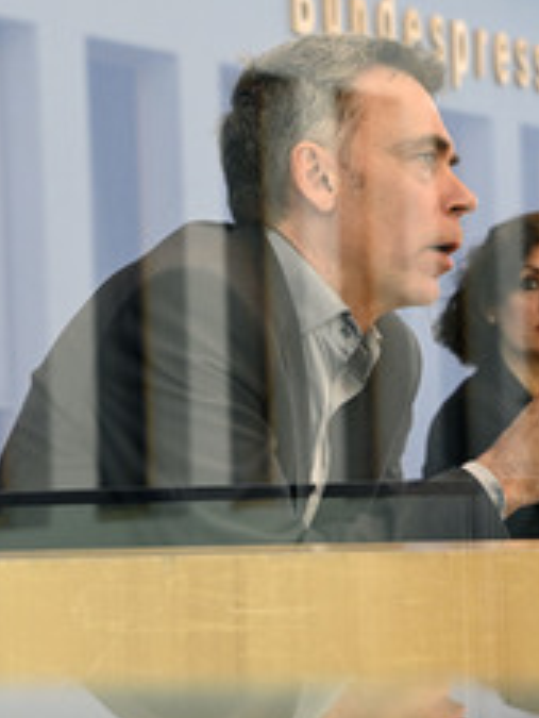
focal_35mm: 150
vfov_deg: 13.2
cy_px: 370
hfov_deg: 9.8
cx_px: 499
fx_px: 3111
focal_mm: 78
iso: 5000
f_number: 6.3
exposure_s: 1/800
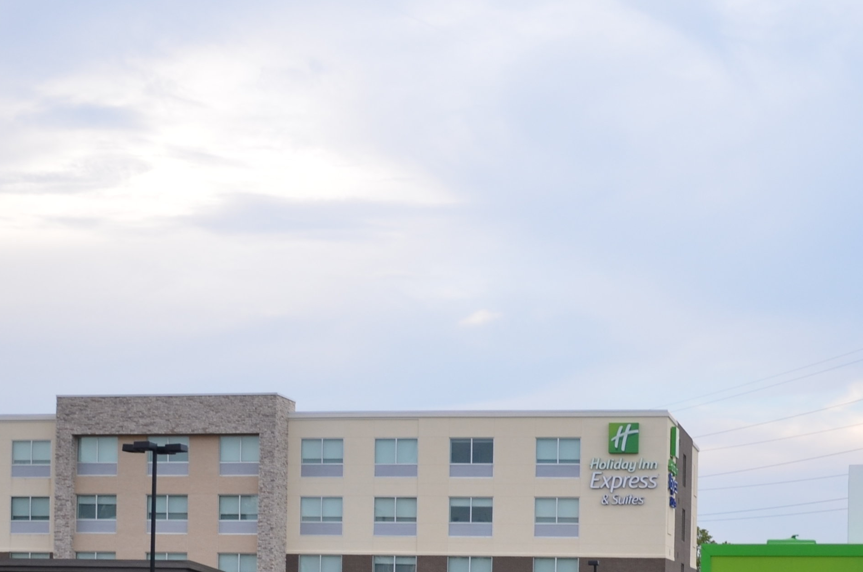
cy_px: 627
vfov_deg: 18.6
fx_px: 1675
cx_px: 510
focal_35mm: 70
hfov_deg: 28.8
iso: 200
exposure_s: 1/200
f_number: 3.5
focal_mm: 18
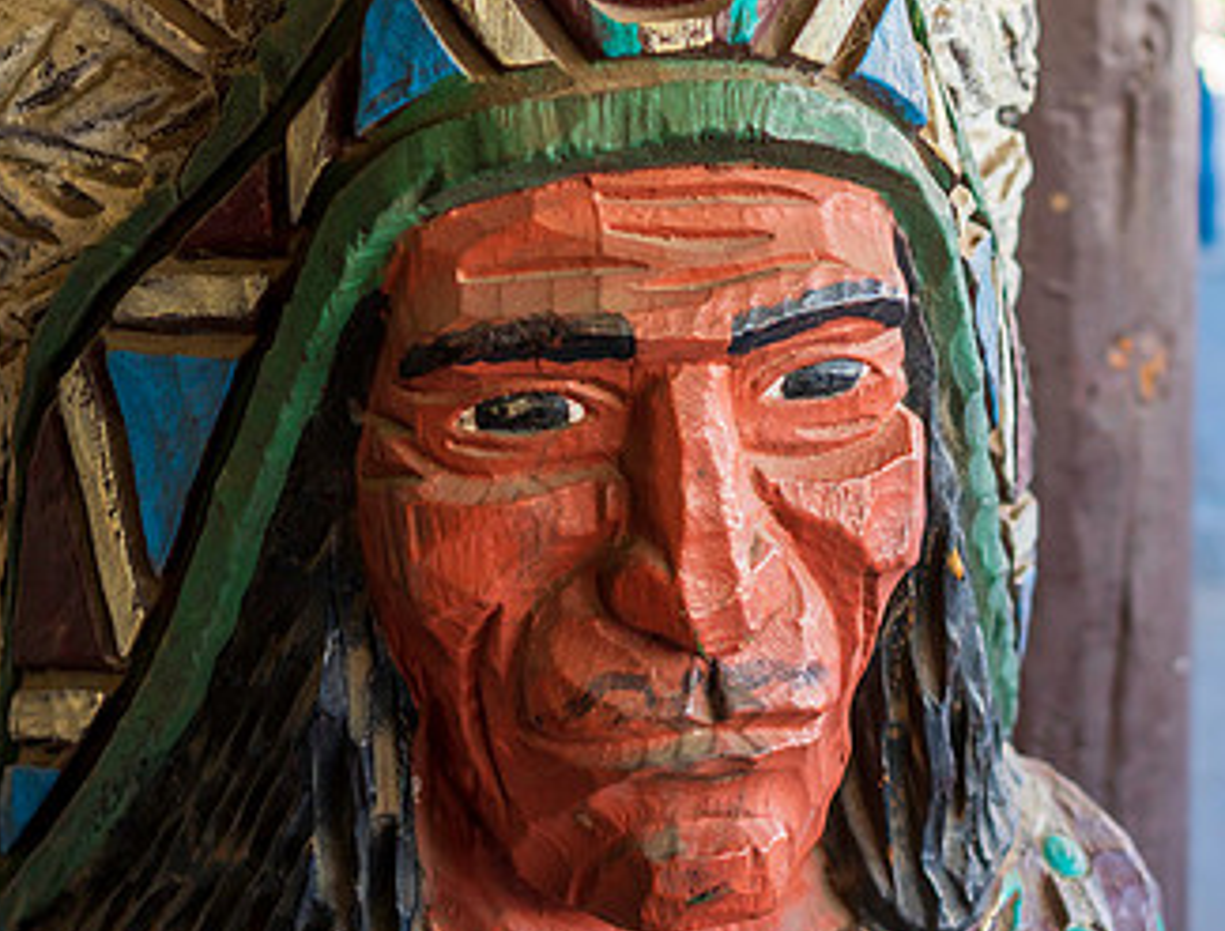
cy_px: 311
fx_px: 2489
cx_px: 790
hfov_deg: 27.5
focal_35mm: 70
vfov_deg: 21.1
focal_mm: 24
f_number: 2.5
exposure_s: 1/160
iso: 400
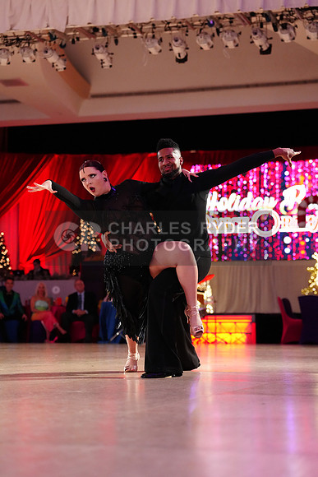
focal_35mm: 82
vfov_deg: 24.8
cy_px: 238
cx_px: 159
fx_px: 1086
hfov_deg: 16.7
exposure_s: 1/500
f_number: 3.2
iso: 5000
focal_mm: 82
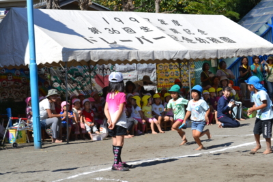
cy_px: 91
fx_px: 626
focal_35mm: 82
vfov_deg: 16.6
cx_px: 136
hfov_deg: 24.6
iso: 100
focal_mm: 55
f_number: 8
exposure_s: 1/250
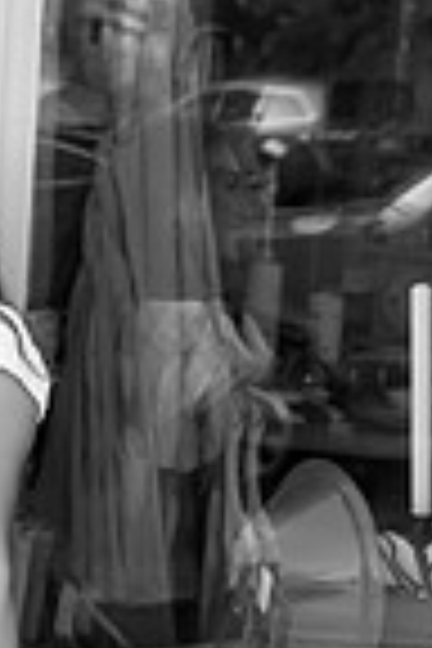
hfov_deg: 13.2
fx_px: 1800
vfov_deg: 20.4
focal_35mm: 100
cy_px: 392
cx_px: -142
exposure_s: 1/1250
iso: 1600
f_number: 4
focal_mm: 32
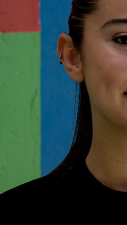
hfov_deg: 2.7
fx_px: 2670
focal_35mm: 446
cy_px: 217
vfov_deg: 4.8
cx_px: 254
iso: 200
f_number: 2.8
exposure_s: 1/1250
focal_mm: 65
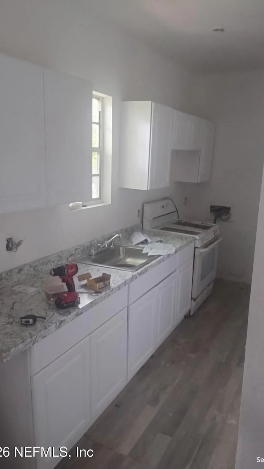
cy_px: 233
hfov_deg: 41.4
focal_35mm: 28
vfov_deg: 67.9
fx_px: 348
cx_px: 149
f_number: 1.7
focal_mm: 4.71
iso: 208
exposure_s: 1/24
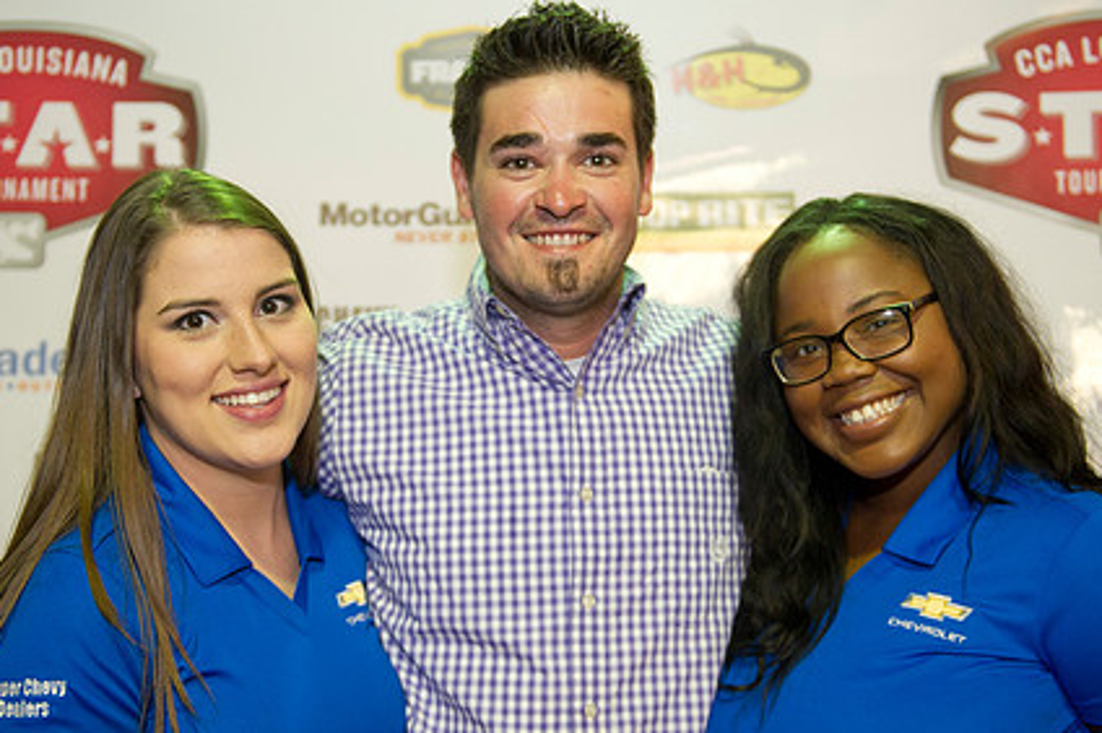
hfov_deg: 38.2
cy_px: 411
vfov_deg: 25.9
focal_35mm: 52
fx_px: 1590
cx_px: 556
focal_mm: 38
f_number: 2.8
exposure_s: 1/60
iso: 1250
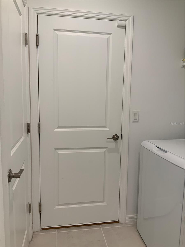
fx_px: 207
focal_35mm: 29
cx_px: 92
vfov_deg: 61.7
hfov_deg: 48.2
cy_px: 124
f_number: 1.8
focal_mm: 3
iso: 40
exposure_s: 1/60
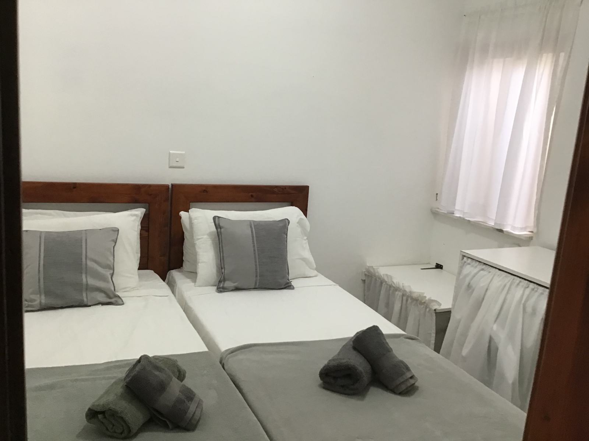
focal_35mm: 31
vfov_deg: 45.4
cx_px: 294
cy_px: 220
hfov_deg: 58.4
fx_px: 527
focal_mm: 3.3
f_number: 2.4
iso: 125
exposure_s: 1/33
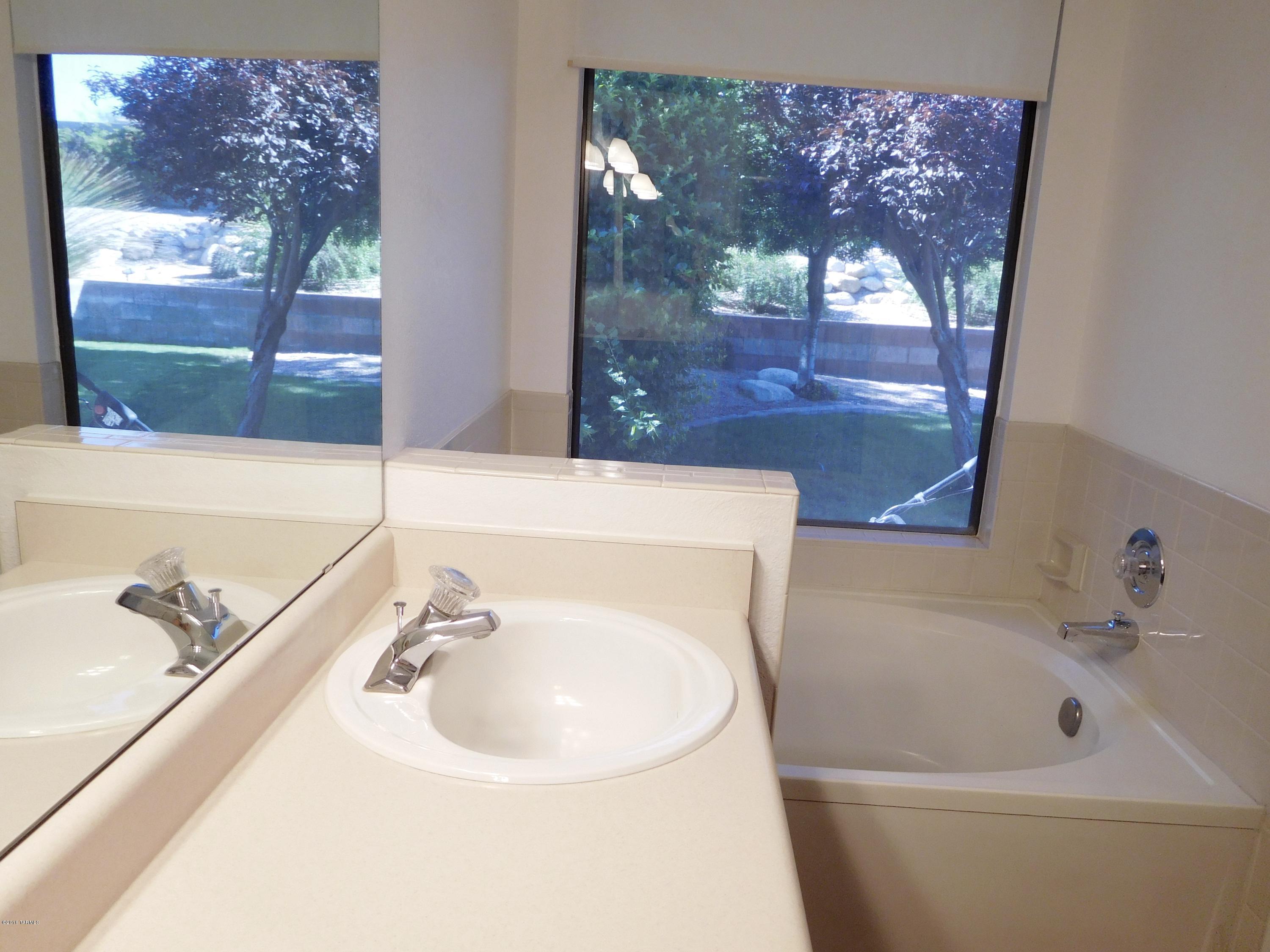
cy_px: 476
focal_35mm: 25
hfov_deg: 69.4
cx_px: 635
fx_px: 917
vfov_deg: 54.9
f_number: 3.4
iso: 180
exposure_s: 1/30
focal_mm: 4.5
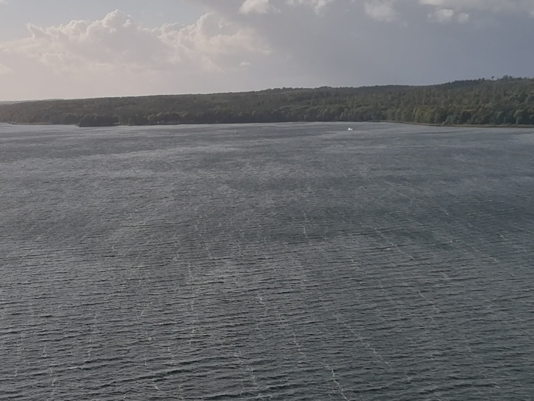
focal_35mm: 73
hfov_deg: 25.9
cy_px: 181
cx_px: 66
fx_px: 1127
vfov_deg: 20.2
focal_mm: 4.75
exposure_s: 1/5814
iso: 50
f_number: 1.8
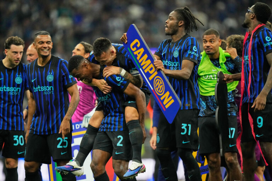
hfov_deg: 5.2
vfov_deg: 3.4
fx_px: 3022
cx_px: 136
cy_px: 90
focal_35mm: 400
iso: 4000
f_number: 2.8
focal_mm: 400
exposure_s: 1/1600
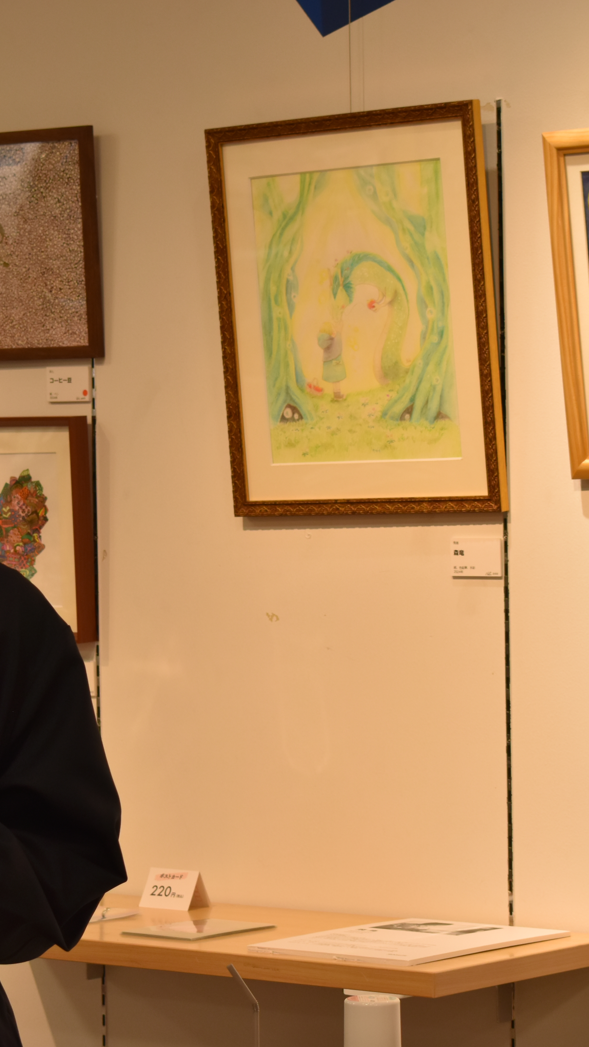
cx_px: 199
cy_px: 524
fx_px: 3277
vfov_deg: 18.2
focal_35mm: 118
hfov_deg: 10.3
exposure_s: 1/160
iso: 400
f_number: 6.3
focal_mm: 50
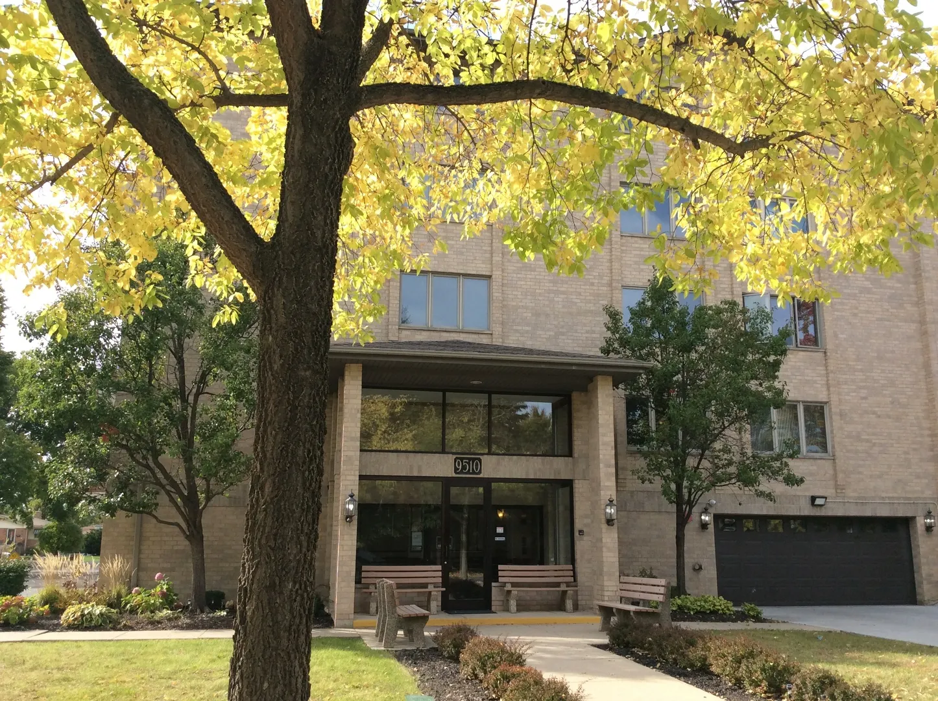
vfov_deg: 44.1
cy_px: 350
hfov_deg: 56.9
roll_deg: -1.2
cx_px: 469
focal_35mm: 32
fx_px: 866
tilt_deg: +9.3
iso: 32
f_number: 2.4
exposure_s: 1/534
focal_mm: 3.3
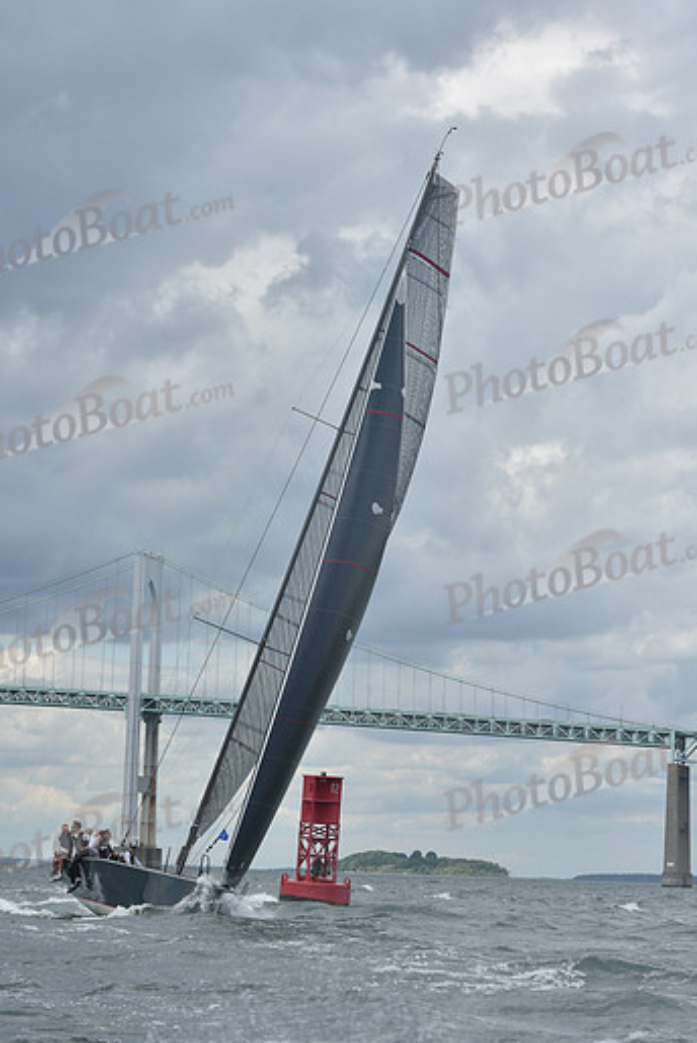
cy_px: 496
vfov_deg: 19.1
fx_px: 3103
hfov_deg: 12.8
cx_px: 339
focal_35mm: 107
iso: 250
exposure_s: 1/1000
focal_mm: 95
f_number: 8
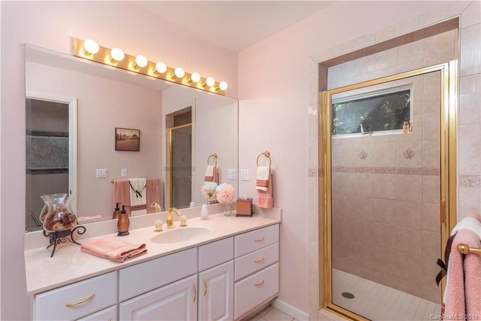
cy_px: 160
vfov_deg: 70.5
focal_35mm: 17
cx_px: 240
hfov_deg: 93.3
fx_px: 227
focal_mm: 17
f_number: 8
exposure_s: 1/125
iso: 400
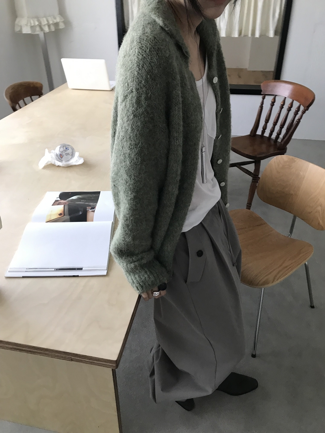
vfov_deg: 63.4
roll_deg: -1.6
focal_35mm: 28
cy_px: 216
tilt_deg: -28.5
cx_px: 162
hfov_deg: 49.7
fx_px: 351
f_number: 1.8
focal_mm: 3.99
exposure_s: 1/30
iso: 25
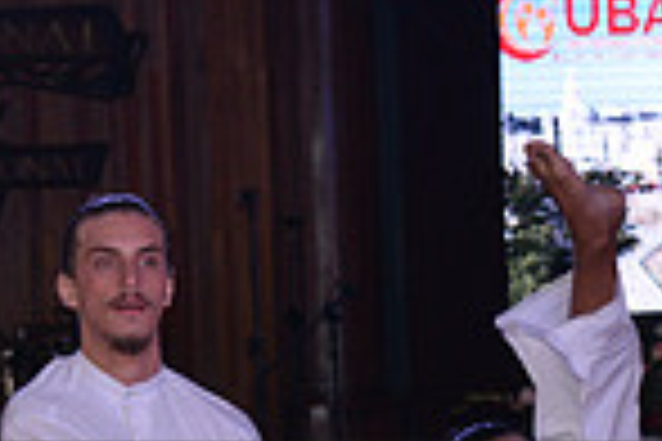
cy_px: 560
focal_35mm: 257
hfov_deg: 8.0
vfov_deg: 5.3
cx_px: 401
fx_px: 4726
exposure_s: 1/250
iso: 1000
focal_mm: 65
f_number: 4.5
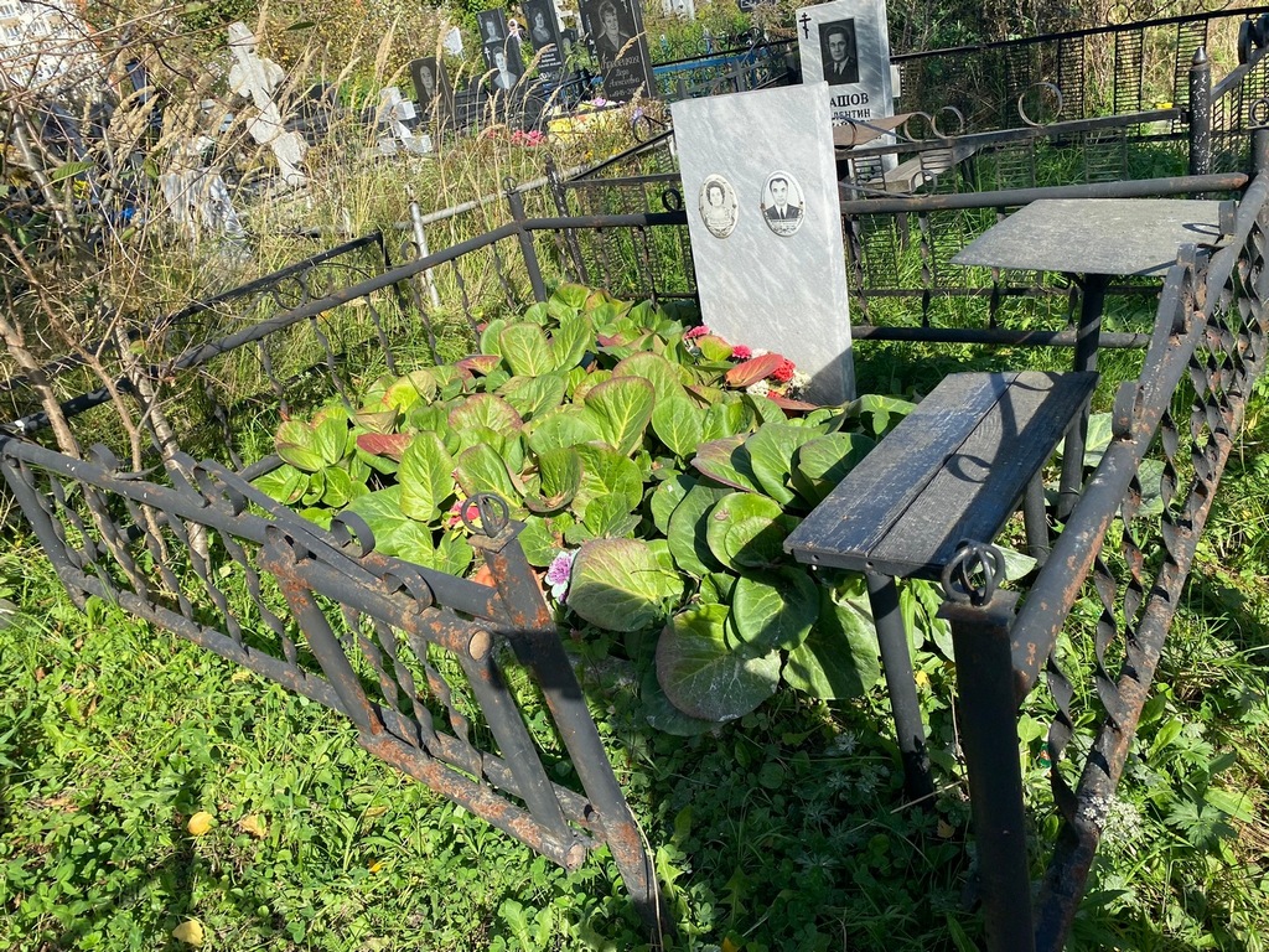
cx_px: 634
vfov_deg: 53.1
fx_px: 953
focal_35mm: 26
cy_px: 476
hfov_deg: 67.3
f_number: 1.8
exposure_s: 1/1232
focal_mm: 4.25
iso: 32
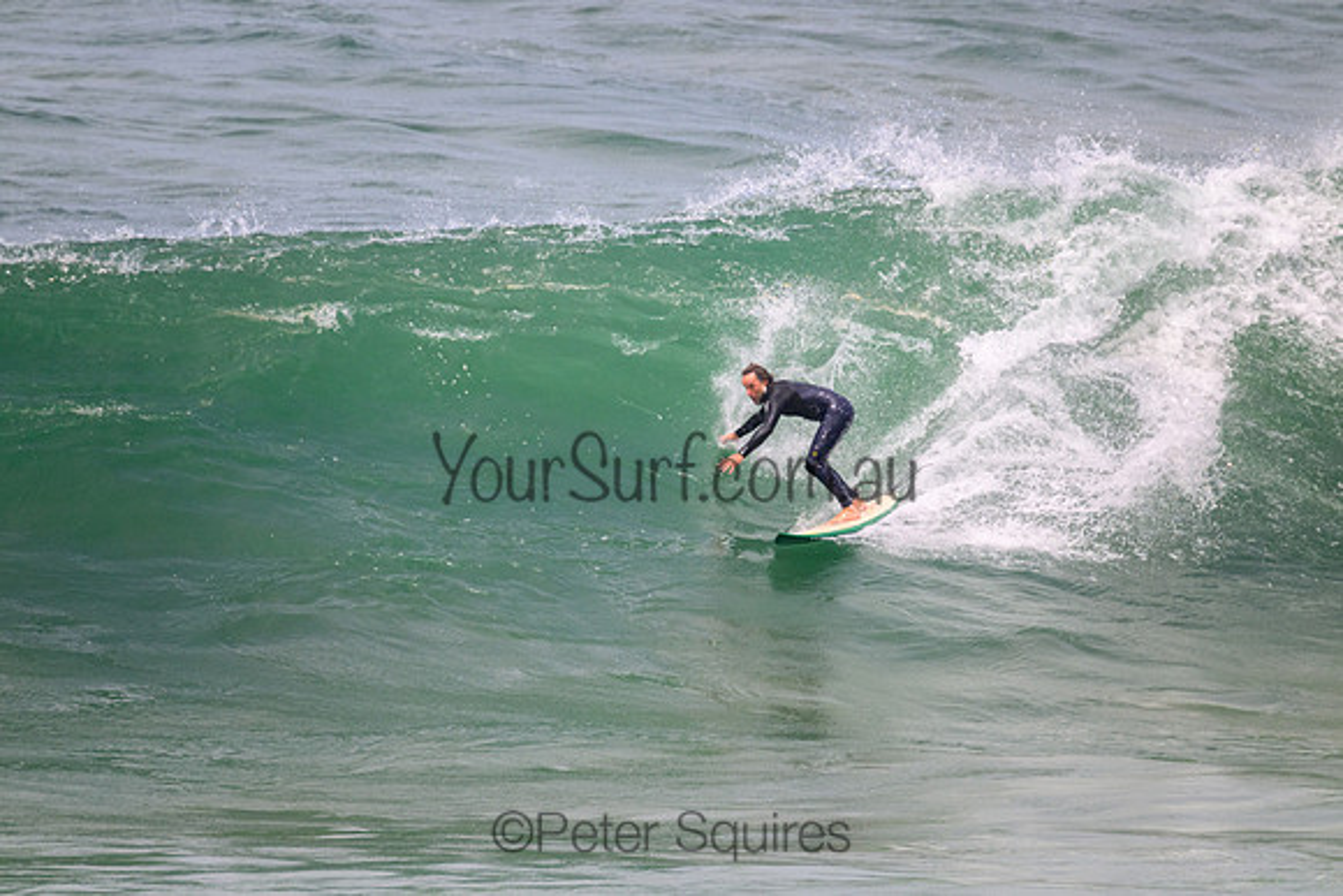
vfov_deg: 1.7
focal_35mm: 800
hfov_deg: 2.6
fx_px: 29850
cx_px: 672
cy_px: 448
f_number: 11
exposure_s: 1/2000
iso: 1100
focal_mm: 800
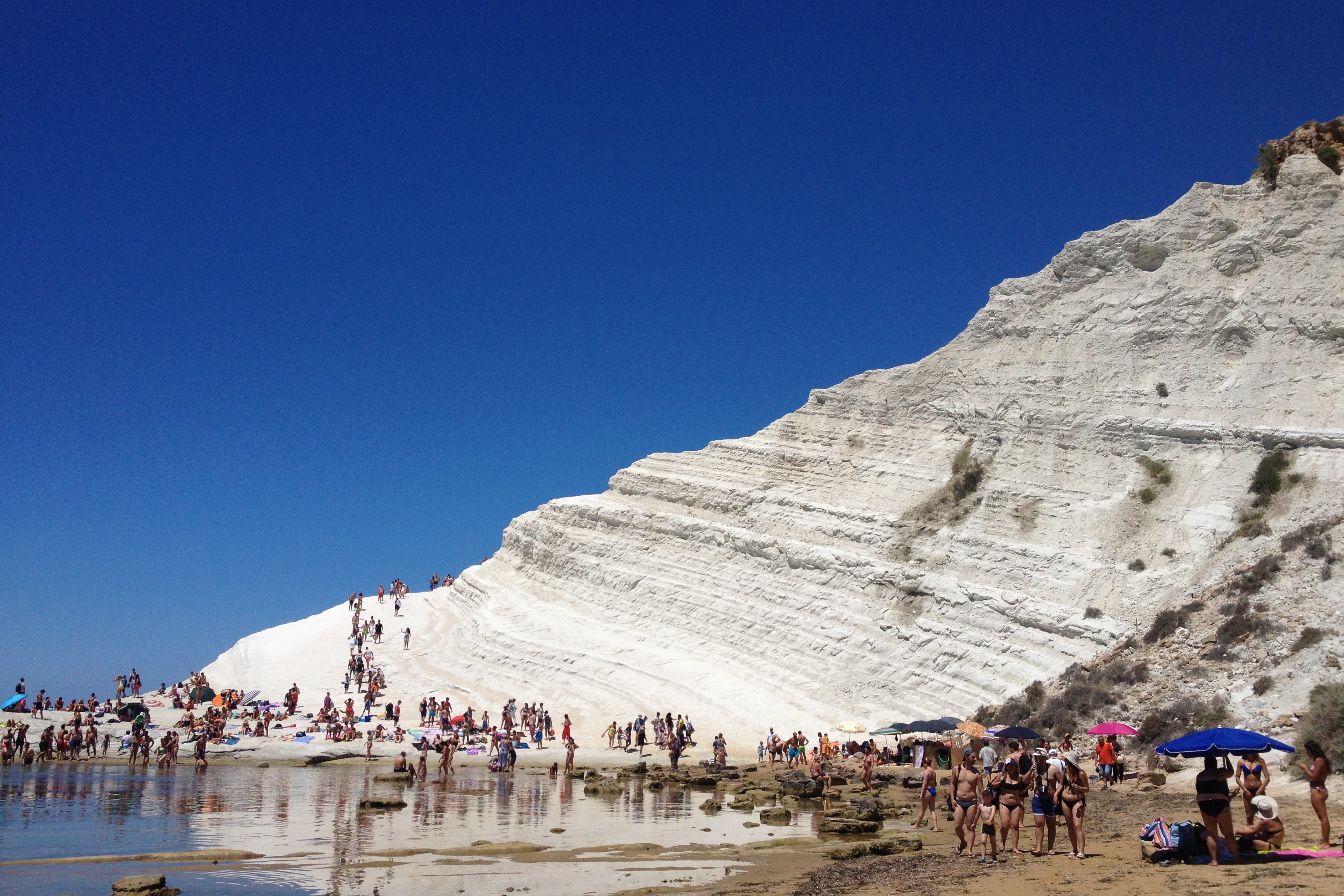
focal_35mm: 37
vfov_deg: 35.9
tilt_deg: +6.7
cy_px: 449
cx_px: 678
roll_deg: -2.4
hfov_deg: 51.9
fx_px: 1381
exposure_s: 1/4608
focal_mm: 4.28
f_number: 2.4
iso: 50
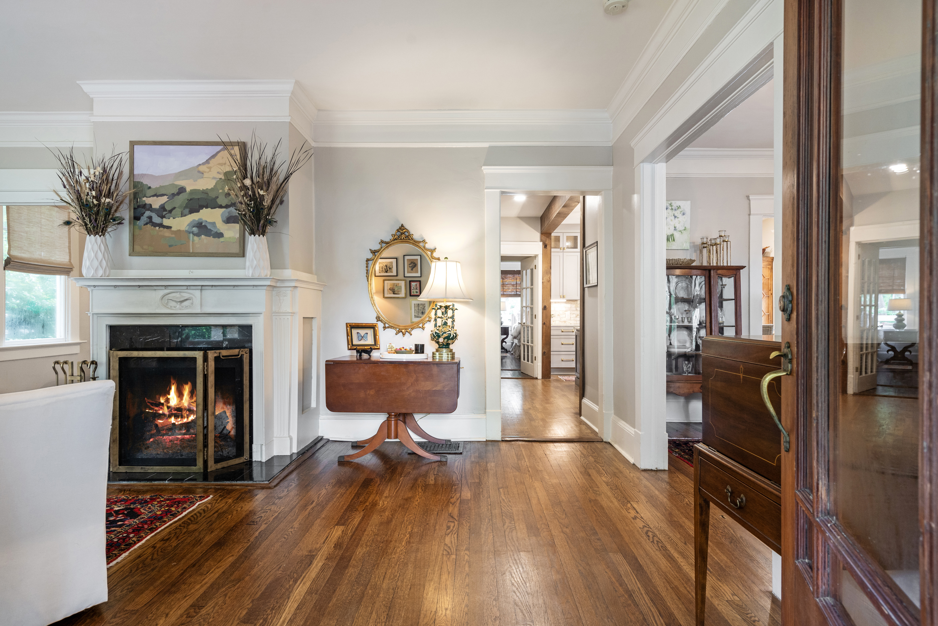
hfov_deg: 90.0
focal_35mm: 18
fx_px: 469
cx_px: 469
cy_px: 313
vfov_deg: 67.4
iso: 400
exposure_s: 1/5
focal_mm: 18
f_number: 8
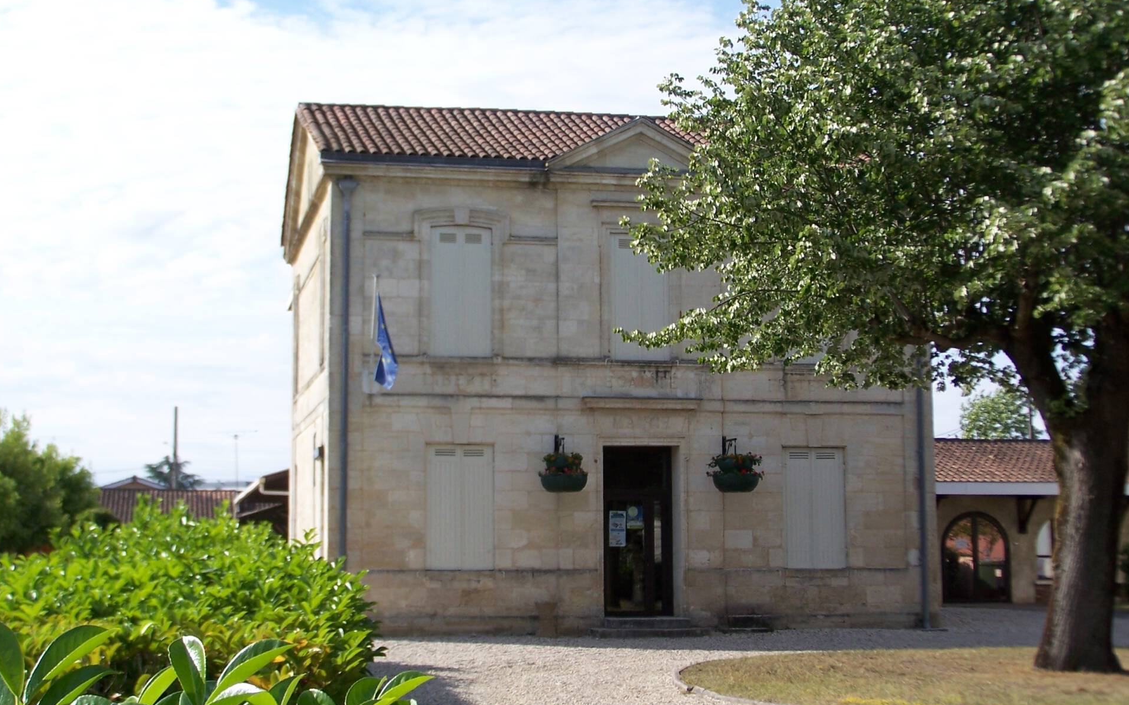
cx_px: 563
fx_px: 1938
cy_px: 334
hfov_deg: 32.5
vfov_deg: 20.6
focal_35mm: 63
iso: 80
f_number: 3.1
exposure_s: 1/800
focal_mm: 9.8
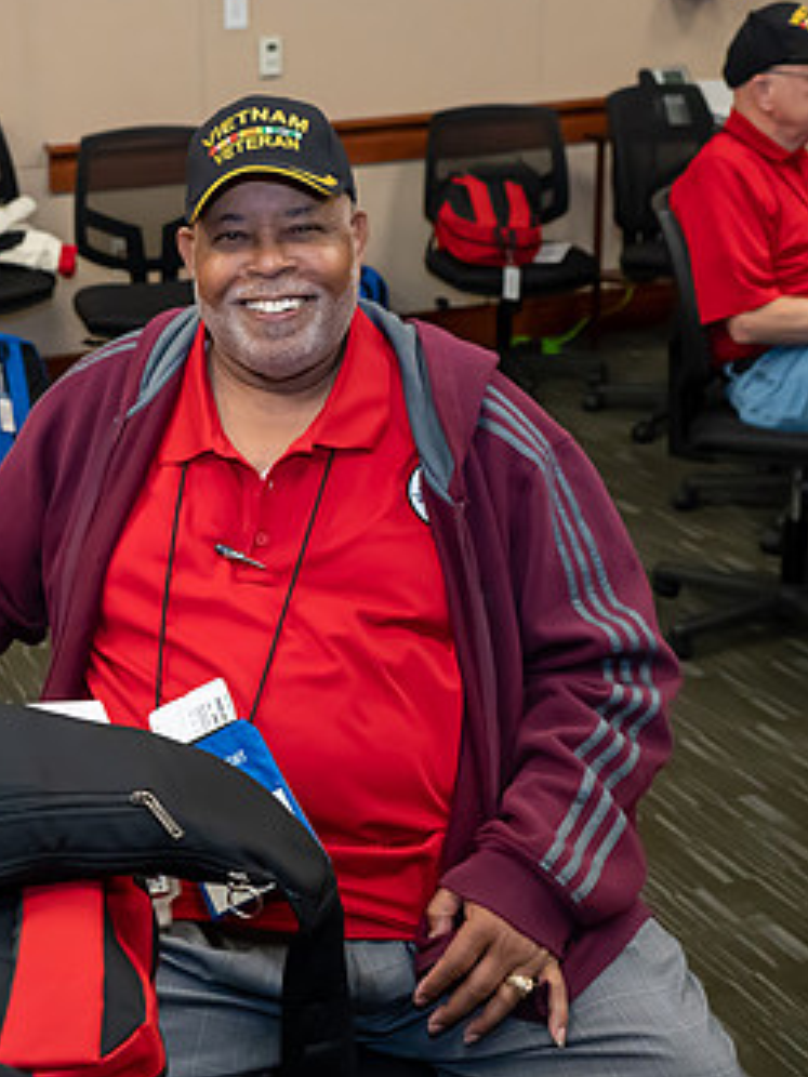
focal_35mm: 57
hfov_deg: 25.0
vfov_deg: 33.8
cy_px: 500
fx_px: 1774
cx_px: 114
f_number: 5
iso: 7200
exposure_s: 1/160
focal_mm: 34
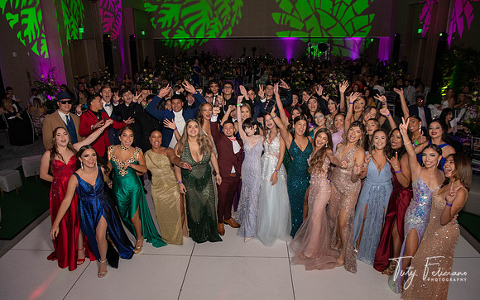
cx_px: 240
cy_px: 157
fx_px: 324
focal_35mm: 25
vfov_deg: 49.7
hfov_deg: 73.0
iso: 1250
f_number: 6.3
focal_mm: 24
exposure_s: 1/125
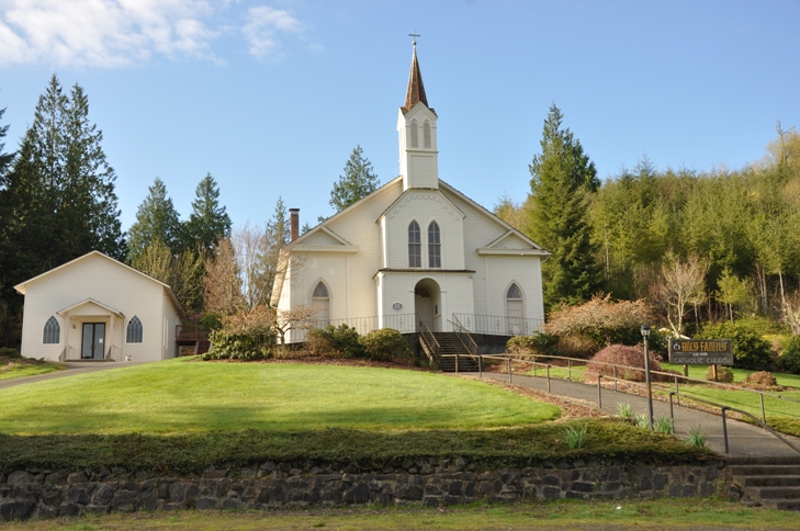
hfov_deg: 51.3
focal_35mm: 38
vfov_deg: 35.4
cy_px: 266
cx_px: 400
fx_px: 832
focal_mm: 25
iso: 200
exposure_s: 1/250
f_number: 8
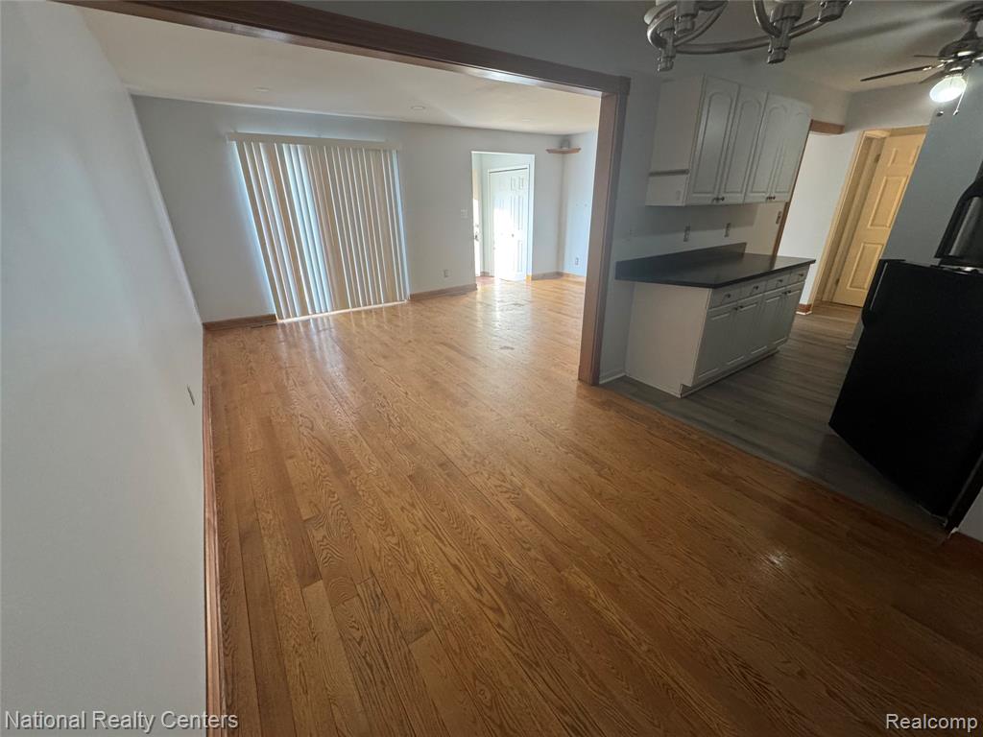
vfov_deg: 85.7
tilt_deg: -23.6
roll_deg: +1.2
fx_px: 398
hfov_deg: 102.1
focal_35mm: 14
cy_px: 368
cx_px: 492
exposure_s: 1/120
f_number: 2.2
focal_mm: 2.22
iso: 320
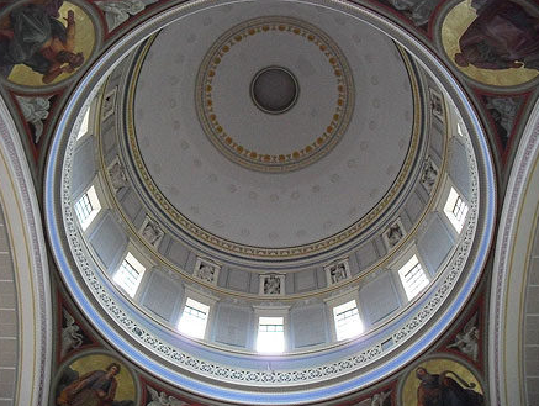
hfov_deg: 51.3
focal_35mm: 36
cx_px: 271
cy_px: 205
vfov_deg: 39.7
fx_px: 561
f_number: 3.2
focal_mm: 6.3
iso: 480
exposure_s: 1/30
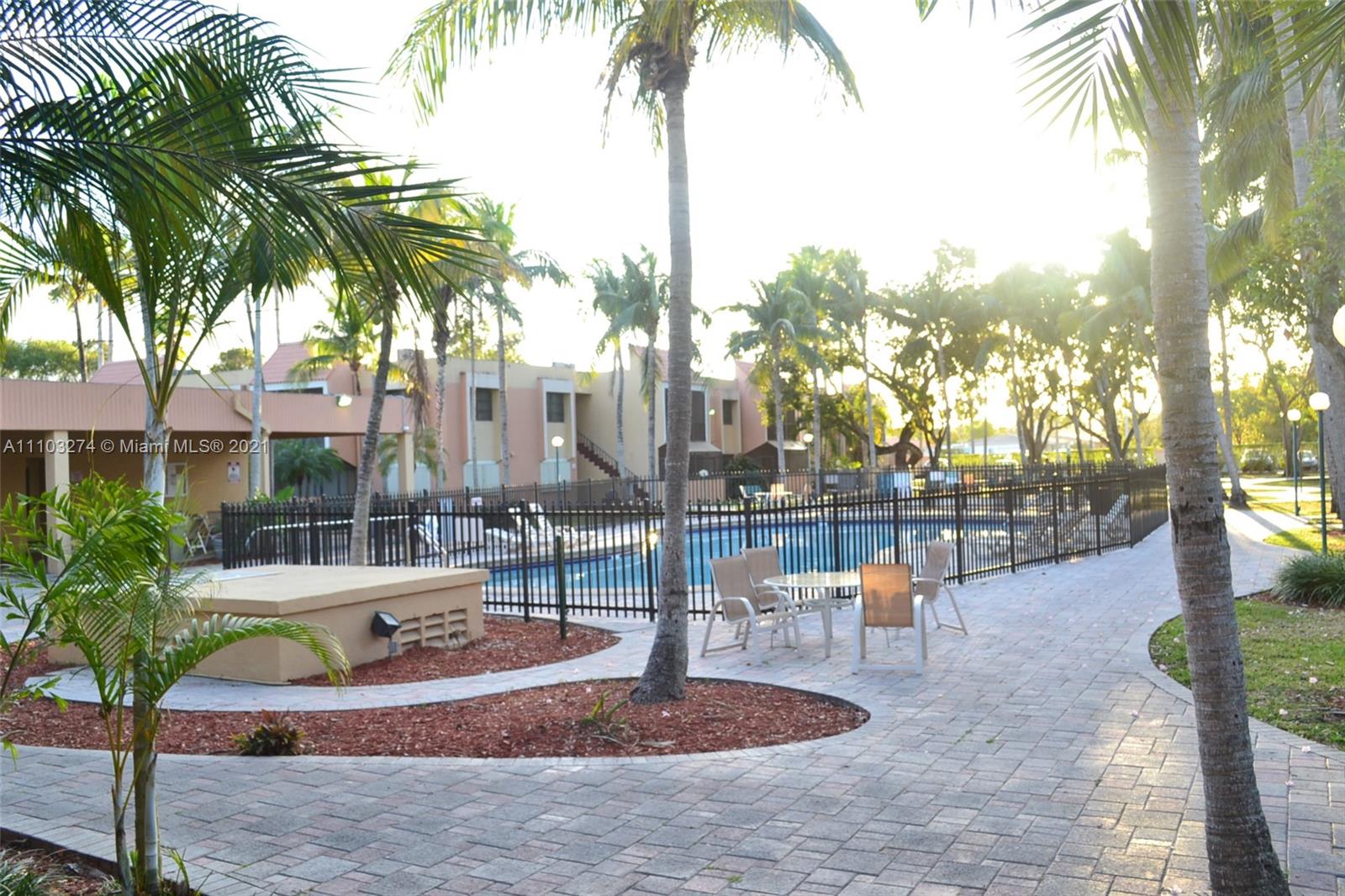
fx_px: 1233
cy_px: 448
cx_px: 672
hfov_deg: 57.2
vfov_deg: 40.0
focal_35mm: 33
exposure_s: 1/60
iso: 400
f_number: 8
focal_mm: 22
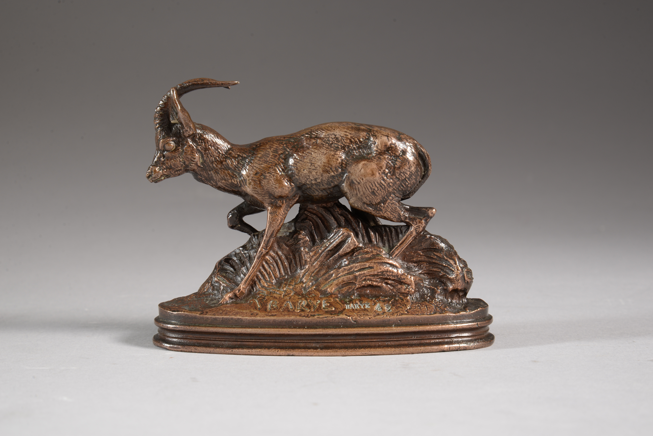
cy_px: 218
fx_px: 1542
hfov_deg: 23.9
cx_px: 326
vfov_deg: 16.1
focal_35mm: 85
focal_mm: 85
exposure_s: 1/125
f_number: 16
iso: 200
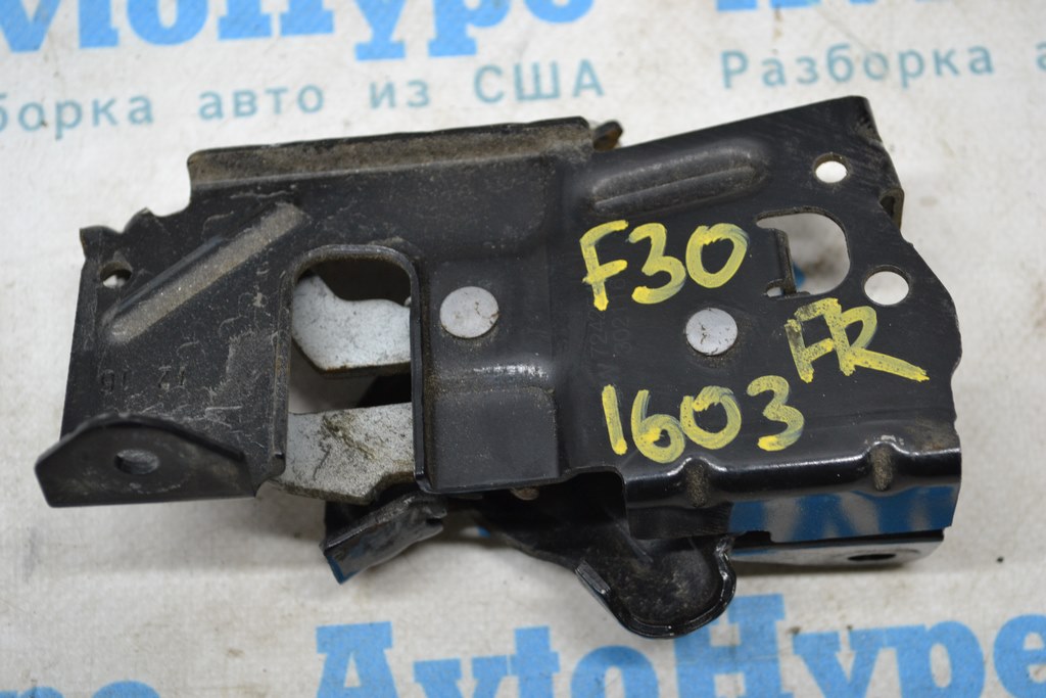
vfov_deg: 20.2
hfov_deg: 29.9
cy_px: 349
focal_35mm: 68
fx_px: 1961
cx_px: 523
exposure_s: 1/60
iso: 560
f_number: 5.3
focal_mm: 45
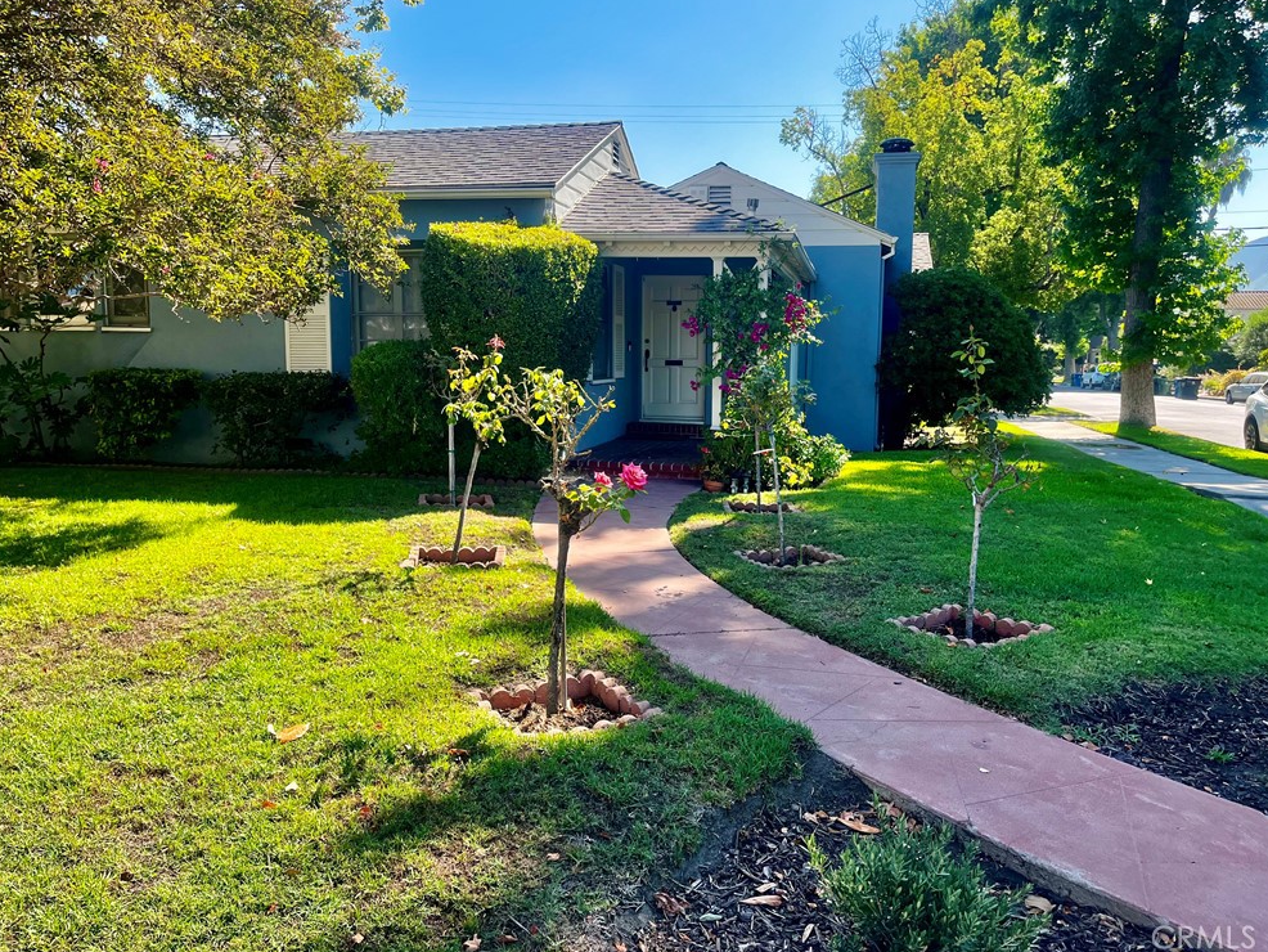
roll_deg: -0.4
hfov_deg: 65.3
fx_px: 989
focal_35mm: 27
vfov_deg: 51.4
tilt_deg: -6.7
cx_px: 628
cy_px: 462
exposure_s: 1/766
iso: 50
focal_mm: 5.1
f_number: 1.6
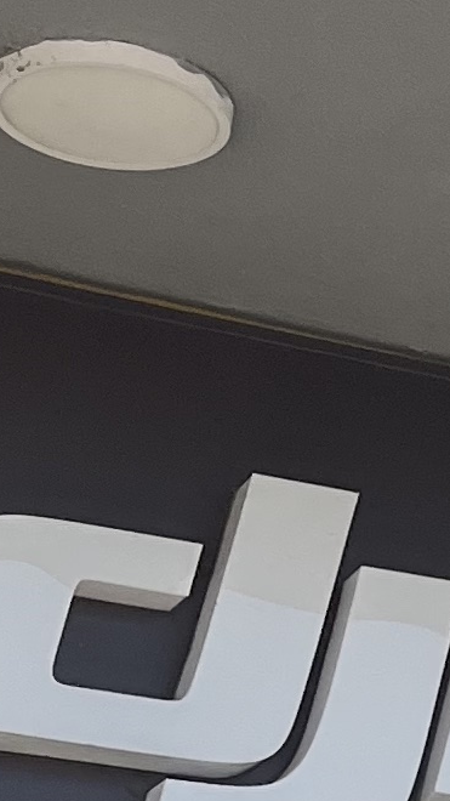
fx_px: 3672
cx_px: 1157
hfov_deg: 6.6
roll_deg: +3.2
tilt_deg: +7.7
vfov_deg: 11.5
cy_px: 1478
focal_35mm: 173
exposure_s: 1/2358
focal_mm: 5.1
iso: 50
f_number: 1.6
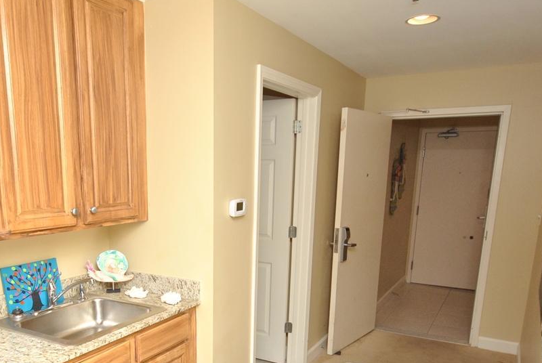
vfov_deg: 42.1
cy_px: 283
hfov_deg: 61.2
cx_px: 210
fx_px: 452
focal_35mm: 30
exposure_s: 1/200
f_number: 4
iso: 400
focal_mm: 10
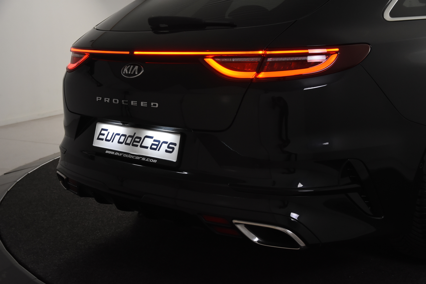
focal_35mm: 51
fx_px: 603
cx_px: 213
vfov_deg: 26.5
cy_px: 142
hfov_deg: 38.9
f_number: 6.3
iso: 1600
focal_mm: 34
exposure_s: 1/160
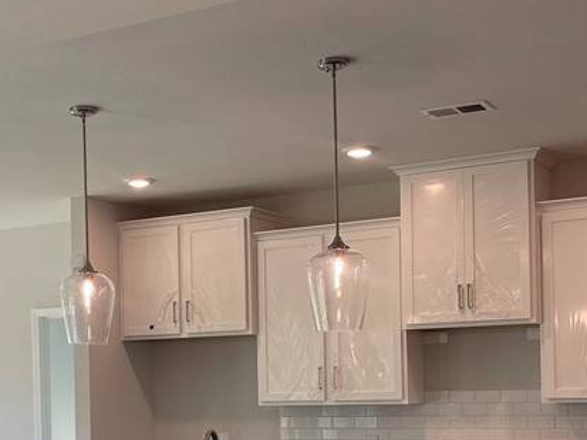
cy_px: 390
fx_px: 1052
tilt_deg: +0.1
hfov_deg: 30.9
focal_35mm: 62
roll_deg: +0.9
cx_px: 192
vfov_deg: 23.1
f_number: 1.6
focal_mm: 5.1
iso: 32
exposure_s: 1/155
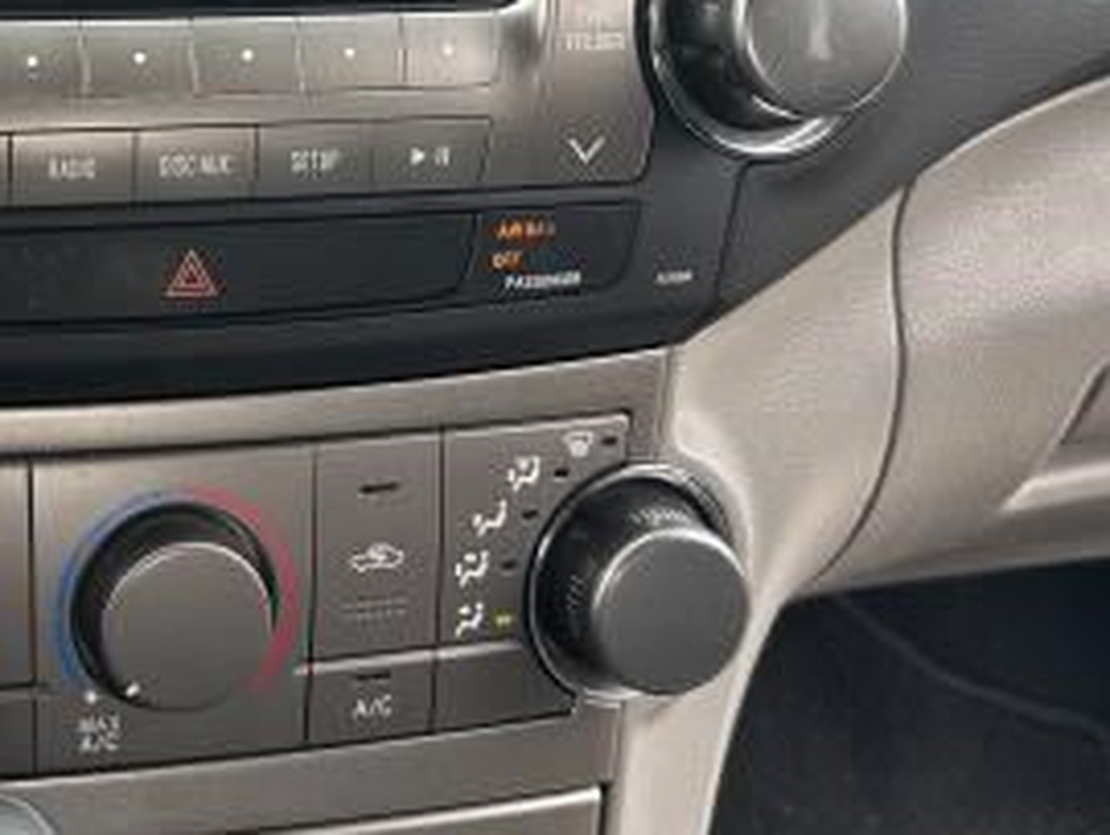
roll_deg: -5.9
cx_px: 127
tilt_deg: -21.9
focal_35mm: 71
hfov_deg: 26.5
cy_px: 66
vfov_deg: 20.3
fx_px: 2279
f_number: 1.78
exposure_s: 1/144
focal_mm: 6.86
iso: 64
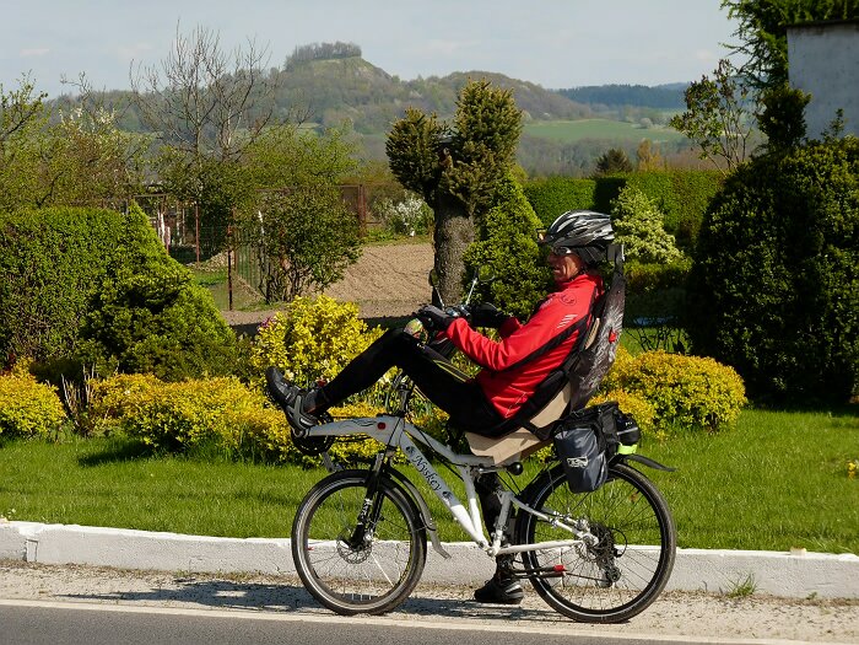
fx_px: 3424
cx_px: 430
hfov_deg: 14.3
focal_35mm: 138
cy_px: 322
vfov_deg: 10.7
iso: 100
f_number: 5.6
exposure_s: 1/400
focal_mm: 24.5
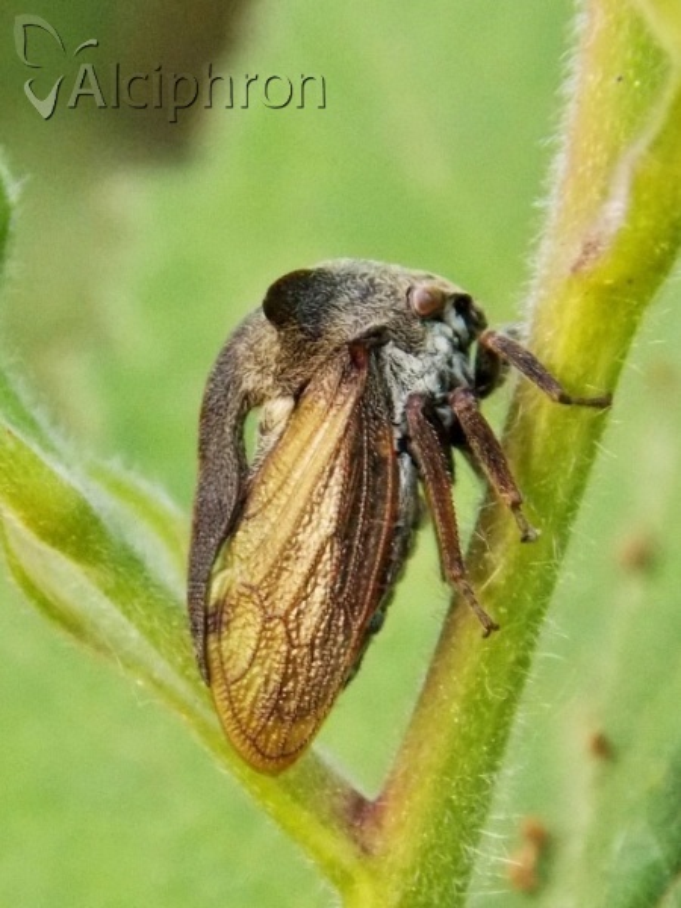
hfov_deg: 12.6
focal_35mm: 118
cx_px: 340
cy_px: 454
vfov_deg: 16.7
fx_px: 3095
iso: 500
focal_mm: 20.9
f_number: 4.8
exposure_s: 1/125
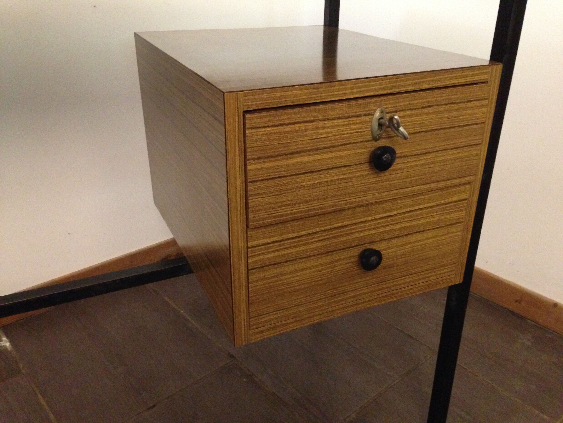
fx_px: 537
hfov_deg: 55.4
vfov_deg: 42.9
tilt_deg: -26.9
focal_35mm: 33
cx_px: 282
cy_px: 212
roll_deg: +1.0
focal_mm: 4.12
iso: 800
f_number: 2.4
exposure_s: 1/15
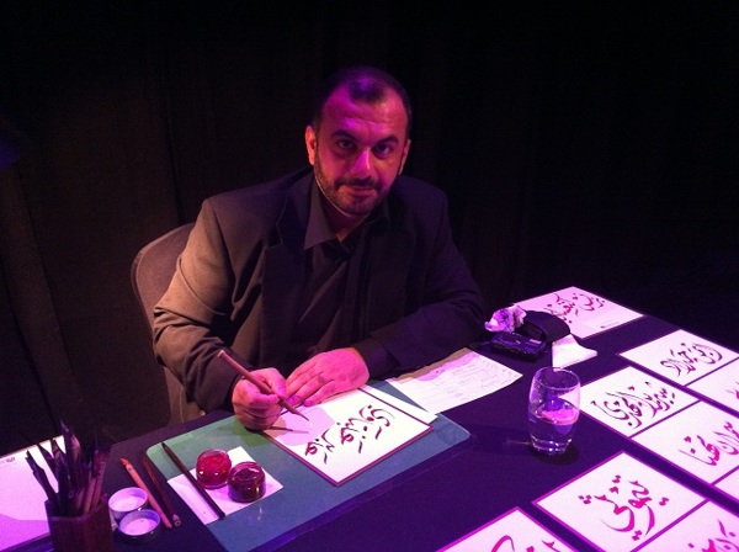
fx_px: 746
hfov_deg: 52.7
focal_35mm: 35
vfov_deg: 40.6
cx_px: 370
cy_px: 276
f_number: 2.8
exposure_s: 1/15
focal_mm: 3.85
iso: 400
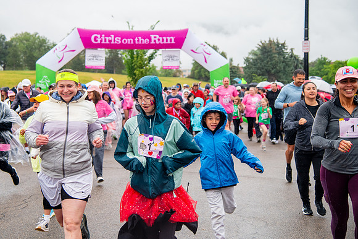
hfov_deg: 32.8
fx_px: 606
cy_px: 99
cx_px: 148
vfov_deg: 22.2
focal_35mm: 61
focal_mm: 52
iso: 1600
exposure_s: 1/1250
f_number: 4
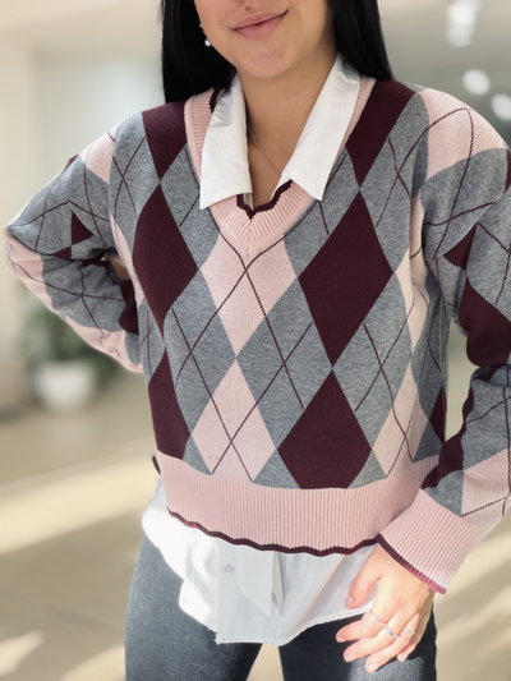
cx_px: 256
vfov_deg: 60.0
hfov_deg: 46.8
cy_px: 340
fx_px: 590
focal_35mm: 30
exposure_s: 1/74
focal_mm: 2.71
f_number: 1.9
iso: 80
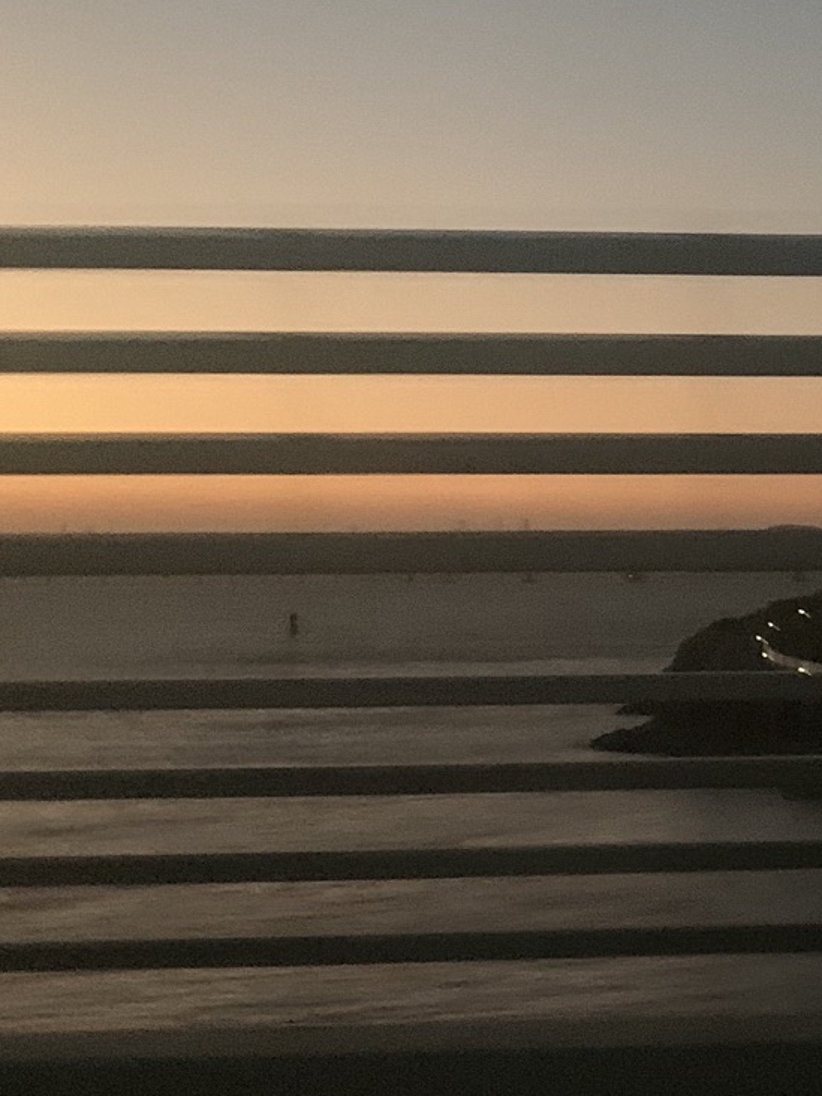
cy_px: 623
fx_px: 2248
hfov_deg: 19.4
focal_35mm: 71
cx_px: 1014
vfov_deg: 27.4
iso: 640
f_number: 1.8
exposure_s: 1/16
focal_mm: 4.25
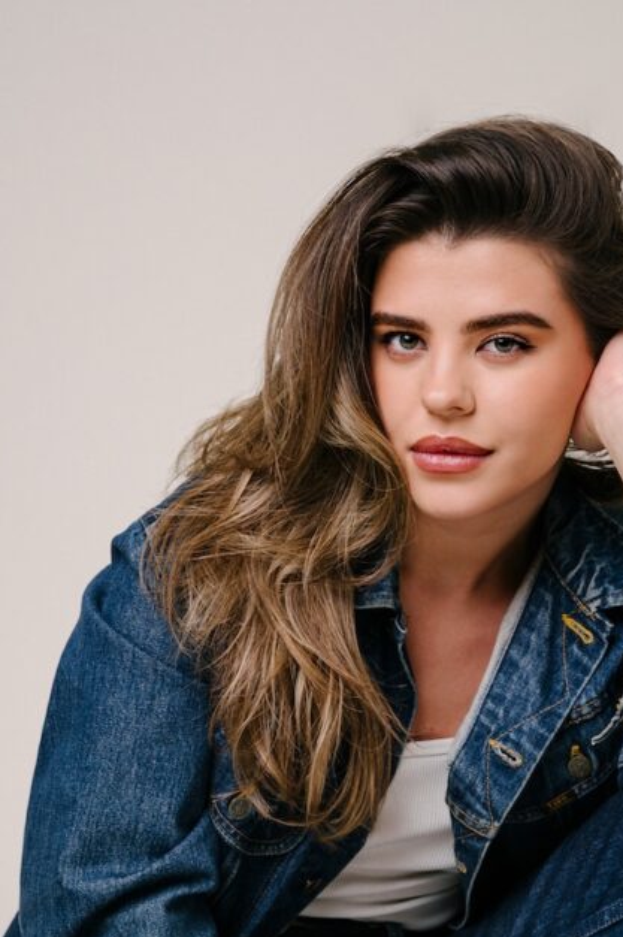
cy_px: 779
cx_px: 490
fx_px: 2392
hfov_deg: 14.8
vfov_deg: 21.8
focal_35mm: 92
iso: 200
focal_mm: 50
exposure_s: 1/160
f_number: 6.3
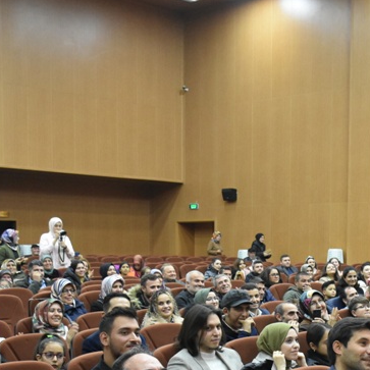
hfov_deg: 23.6
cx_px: 301
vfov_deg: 23.4
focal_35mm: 72
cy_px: 329
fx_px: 871
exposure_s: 1/60
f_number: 4
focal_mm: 20
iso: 2500
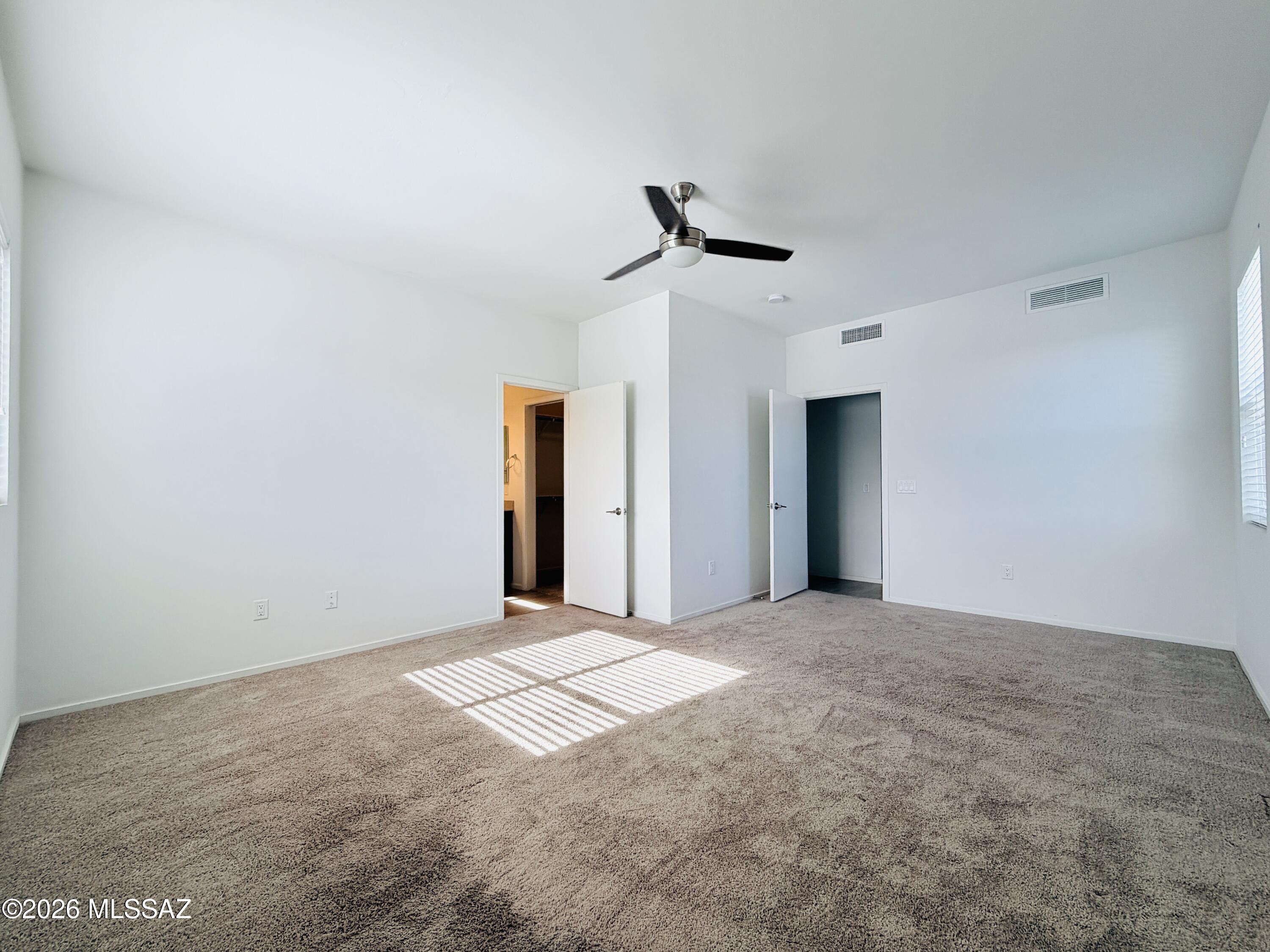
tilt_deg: +1.6
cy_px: 476
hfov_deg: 102.1
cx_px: 635
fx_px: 514
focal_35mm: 14
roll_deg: -1.7
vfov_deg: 85.7
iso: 40
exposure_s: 1/120
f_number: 2.2
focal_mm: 2.22
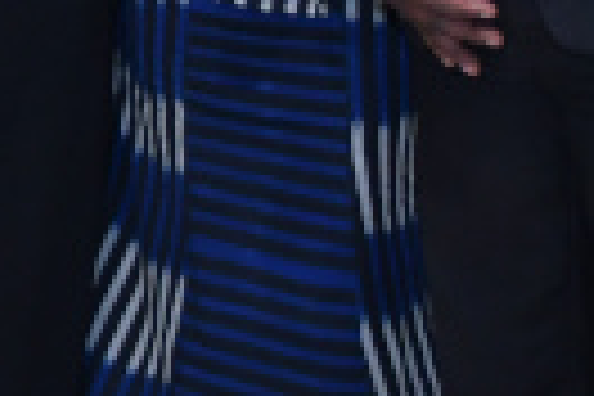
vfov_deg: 5.8
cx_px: -994
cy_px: -637
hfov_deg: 8.1
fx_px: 3745
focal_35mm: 227
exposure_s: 1/125
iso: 640
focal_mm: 20
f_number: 3.2
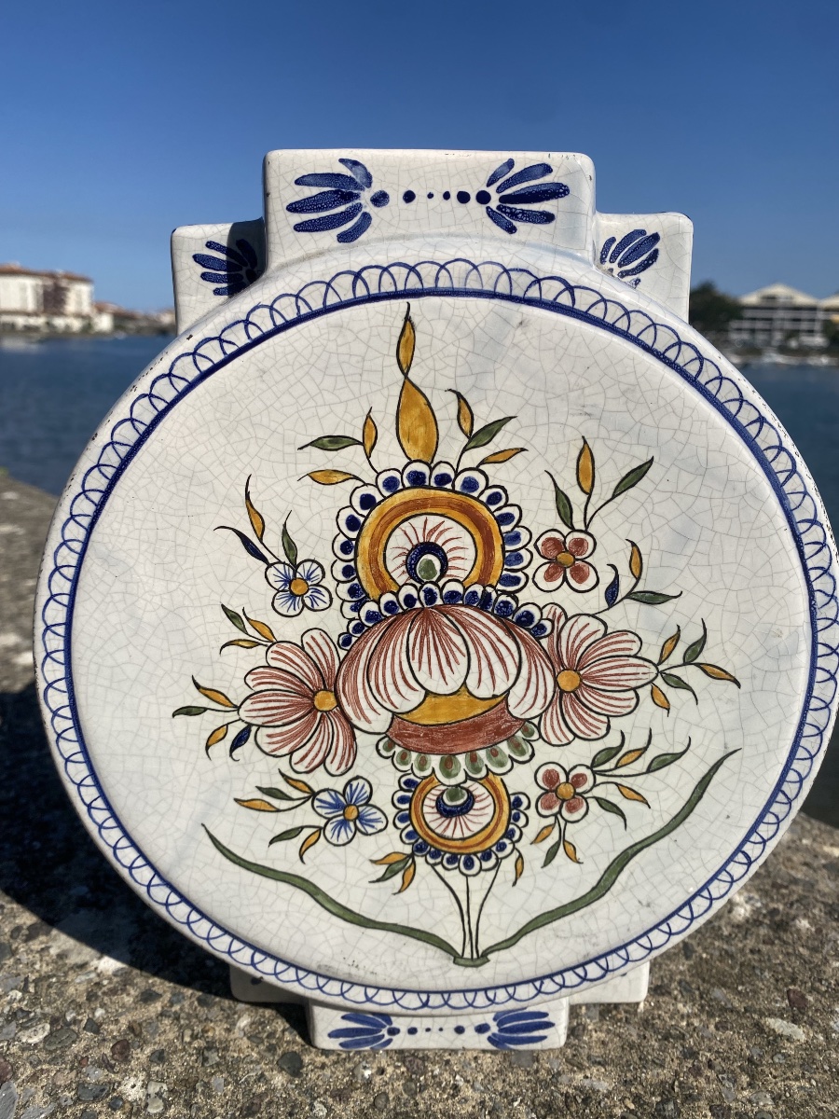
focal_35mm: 26
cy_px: 560
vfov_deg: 67.3
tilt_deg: -12.9
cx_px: 420
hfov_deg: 53.1
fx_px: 840
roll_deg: -1.9
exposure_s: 1/6410
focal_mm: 4.25
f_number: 1.8
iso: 32
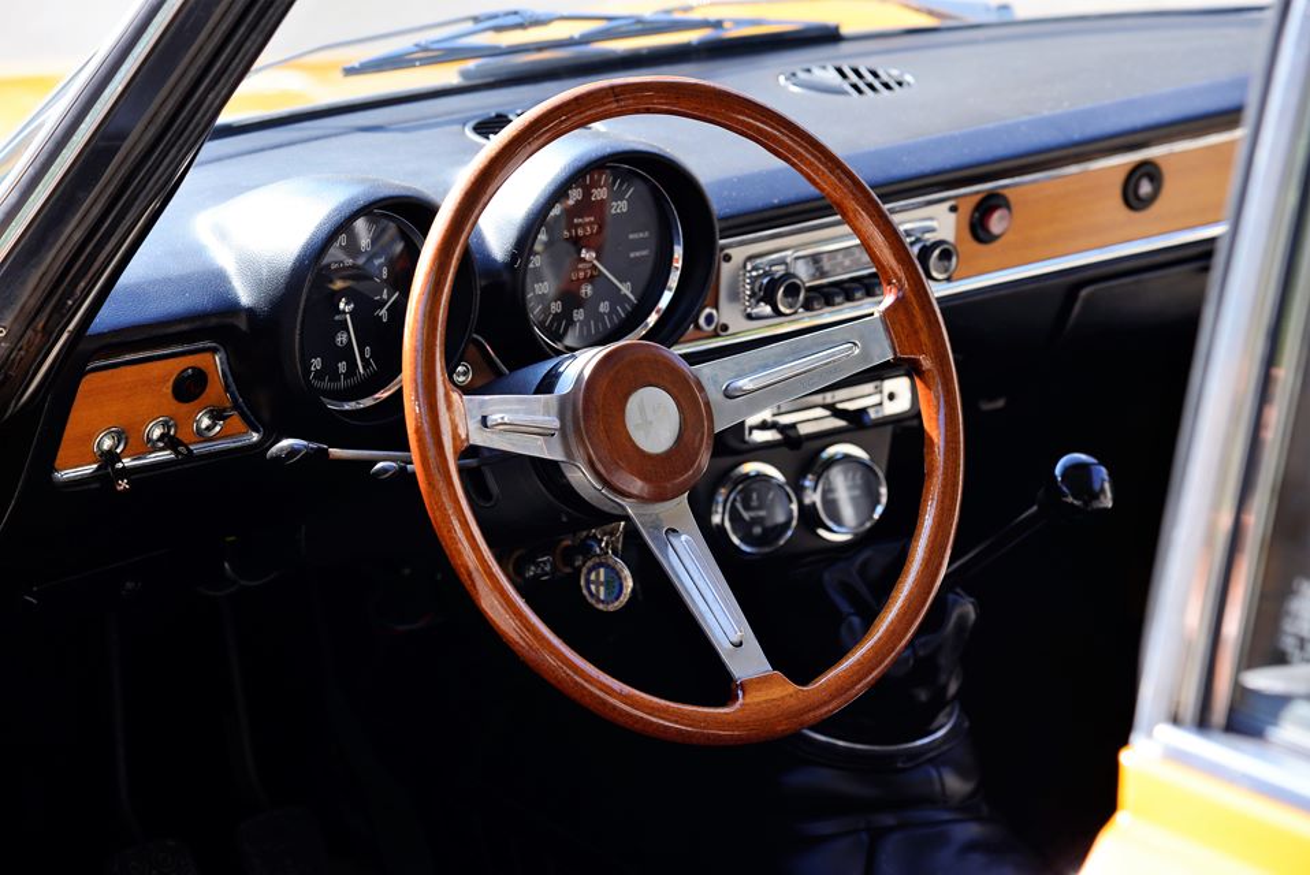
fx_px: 4369
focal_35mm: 120
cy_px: 438
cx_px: 655
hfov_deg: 17.1
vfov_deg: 11.4
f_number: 5.6
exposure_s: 1/125
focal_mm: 120
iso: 200
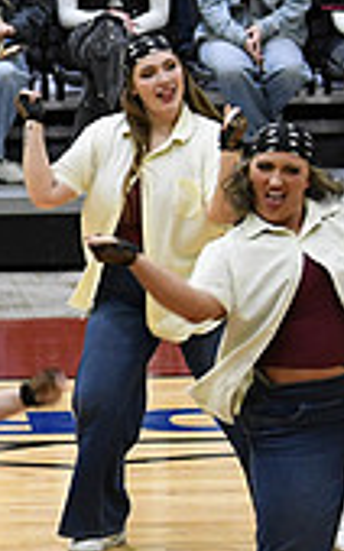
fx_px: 7047
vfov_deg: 4.5
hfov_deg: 2.8
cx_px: -529
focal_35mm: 469
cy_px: 588
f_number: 4
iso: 3200
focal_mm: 90
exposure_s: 1/250
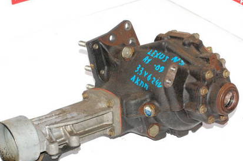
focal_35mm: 79
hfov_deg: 25.7
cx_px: 118
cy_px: 101
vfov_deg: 17.2
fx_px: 532
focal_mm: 34
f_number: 13
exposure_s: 1/250
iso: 1600
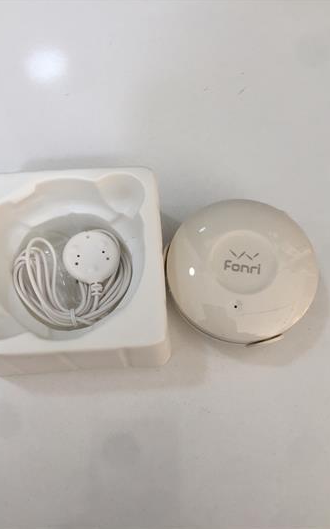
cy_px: 264
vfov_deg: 61.3
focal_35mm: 31
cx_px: 140
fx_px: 447
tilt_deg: -70.3
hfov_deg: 40.4
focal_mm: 4.15
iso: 50
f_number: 2.2
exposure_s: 1/100
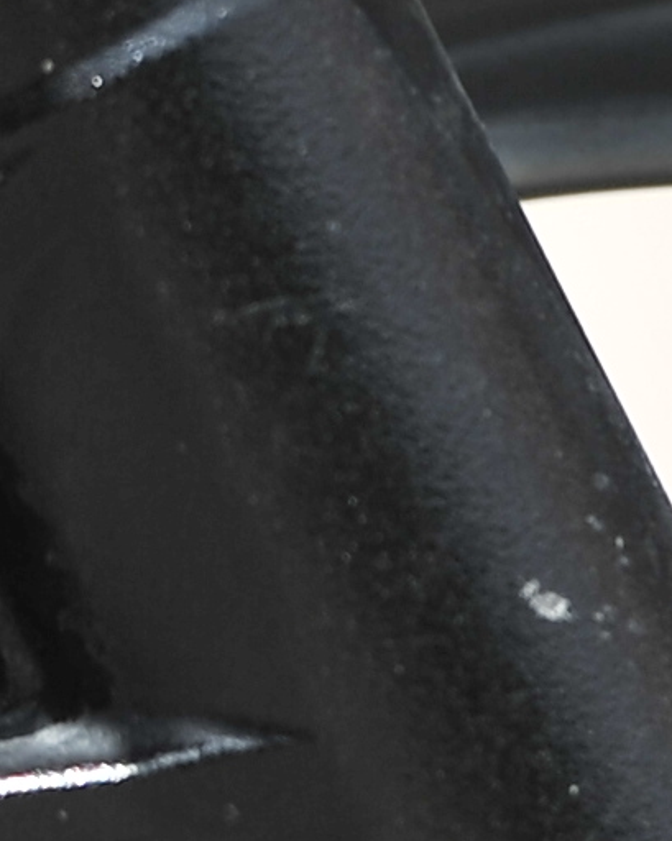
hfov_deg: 1.0
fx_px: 38817
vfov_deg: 1.2
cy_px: 1058
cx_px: 53
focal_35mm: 1560
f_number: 3.2
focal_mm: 200
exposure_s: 1/1600
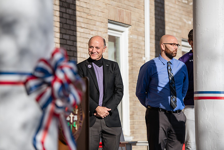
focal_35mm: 145
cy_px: 75
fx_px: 902
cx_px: 112
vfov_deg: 9.5
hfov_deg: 14.2
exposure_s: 1/1250
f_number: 3.5
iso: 80
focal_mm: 145
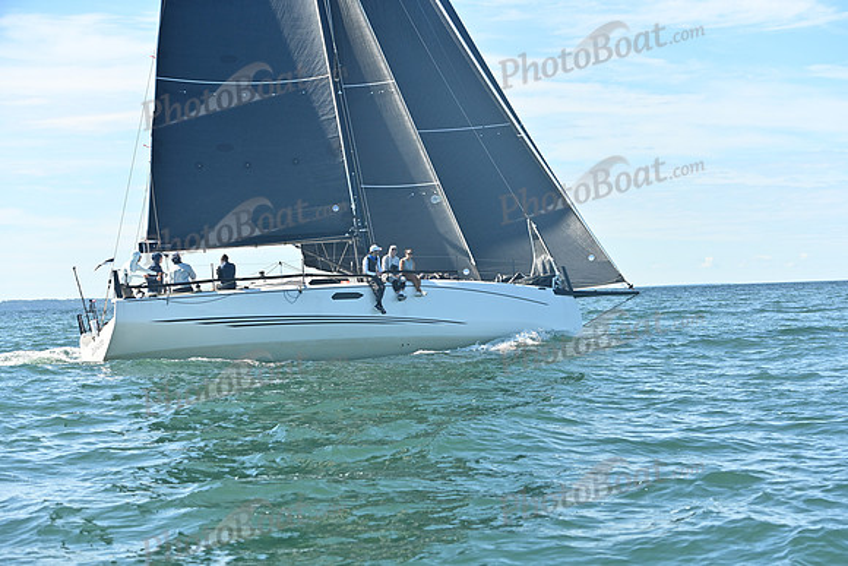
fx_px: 1649
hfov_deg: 28.8
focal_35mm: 70
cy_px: 283
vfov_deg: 19.5
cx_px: 424
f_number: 5.6
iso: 250
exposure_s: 1/1000
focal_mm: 70
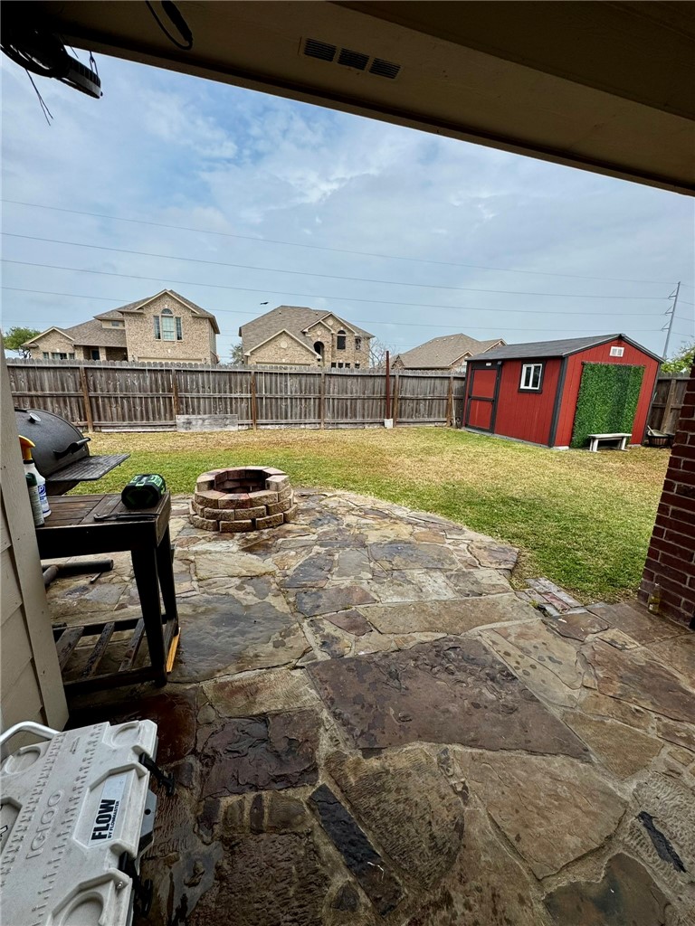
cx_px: 348
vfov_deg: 102.1
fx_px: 375
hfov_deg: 85.7
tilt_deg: -12.3
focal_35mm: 14
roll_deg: -1.6
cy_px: 463
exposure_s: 1/1709
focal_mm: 2.22
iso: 50
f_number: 2.2
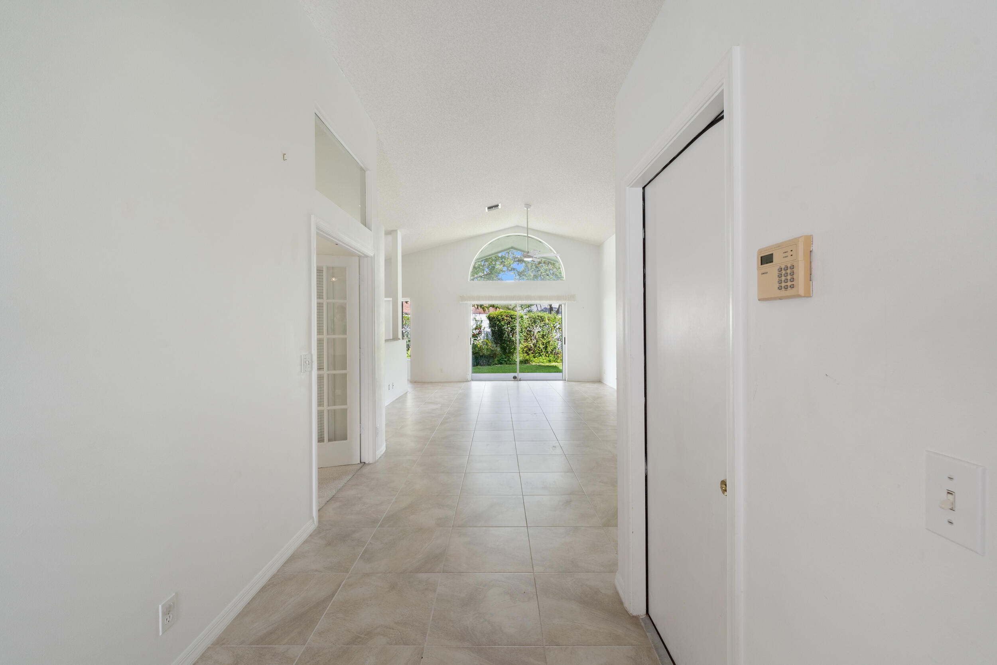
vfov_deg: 81.2
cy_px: 332
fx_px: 388
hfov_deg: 104.3
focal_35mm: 14
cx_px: 498
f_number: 9
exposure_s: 1/15
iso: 250
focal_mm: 14
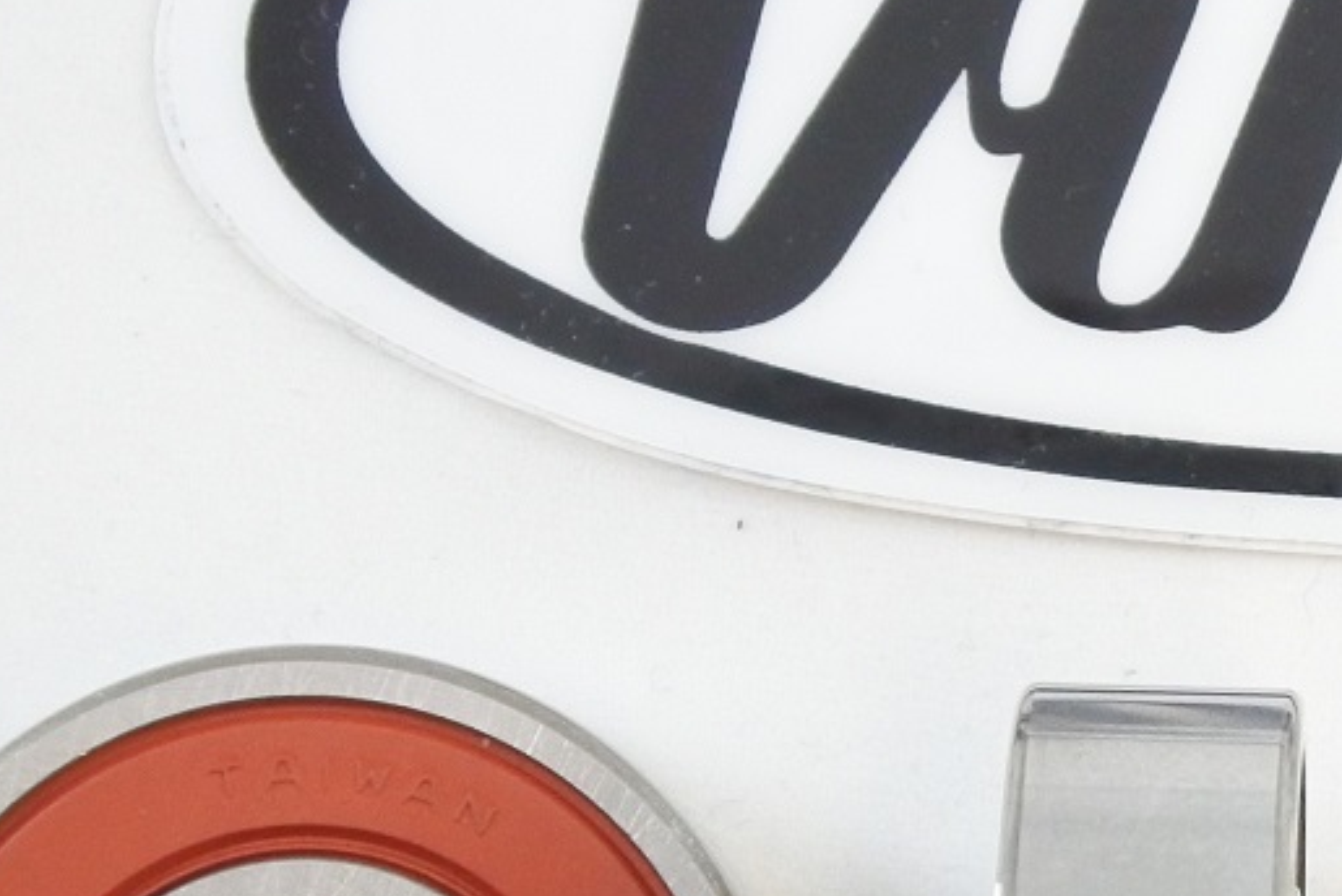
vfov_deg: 6.6
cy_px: 542
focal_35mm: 209
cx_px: 1681
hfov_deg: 9.7
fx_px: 7795
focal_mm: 21.8
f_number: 4.8
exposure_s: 1/125
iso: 800
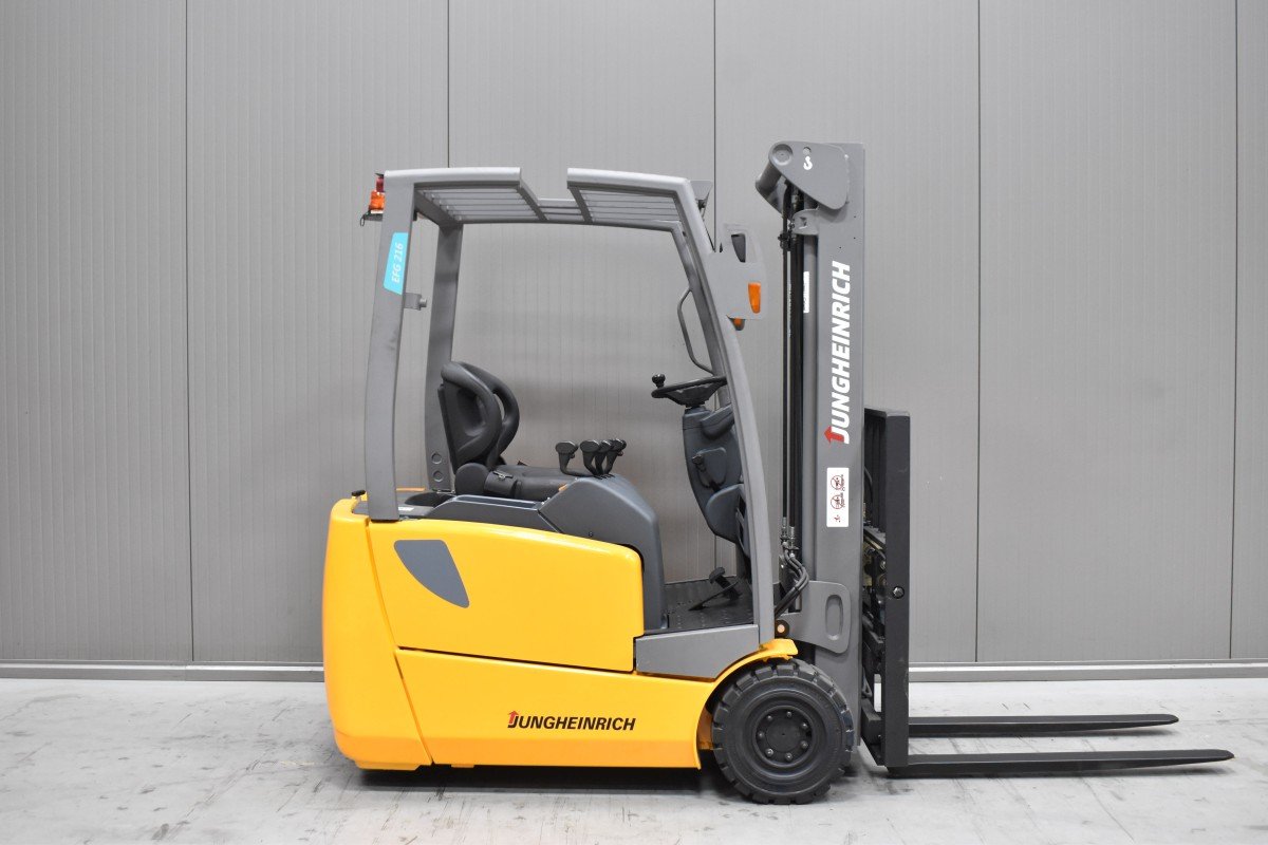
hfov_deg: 55.1
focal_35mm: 34
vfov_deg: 38.4
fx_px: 1215
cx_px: 634
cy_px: 422
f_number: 5
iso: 1600
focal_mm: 23
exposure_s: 1/30
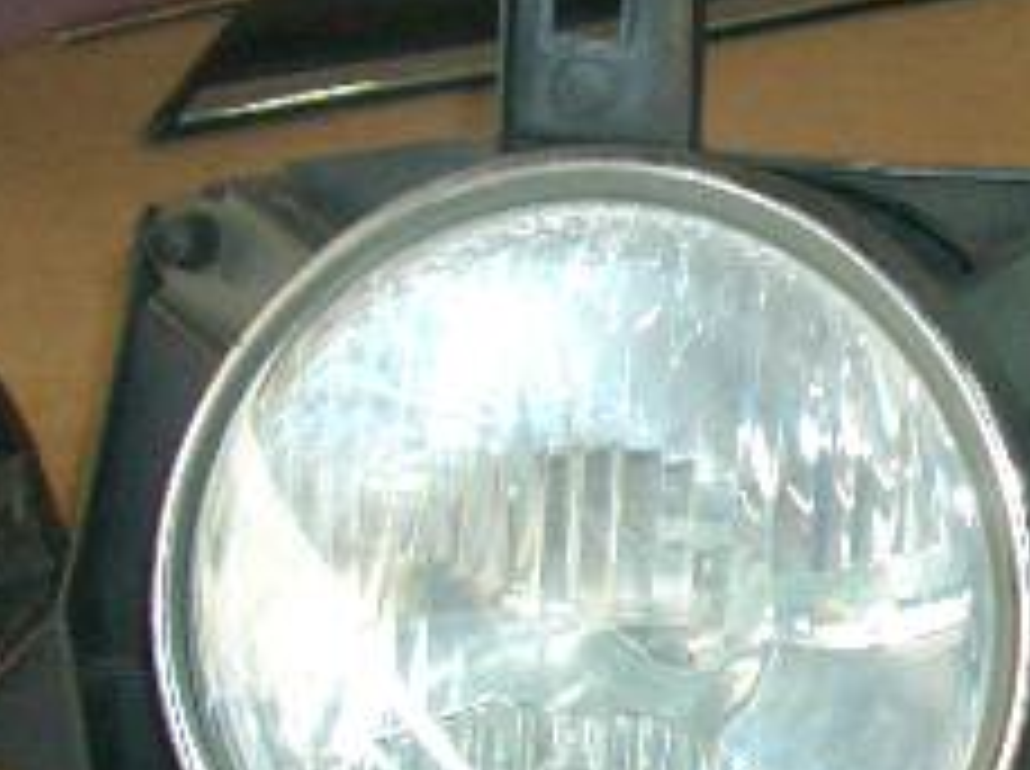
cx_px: 1048
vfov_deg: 15.0
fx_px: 2911
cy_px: 599
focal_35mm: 98
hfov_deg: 19.4
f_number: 2.6
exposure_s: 1/60
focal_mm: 5.8
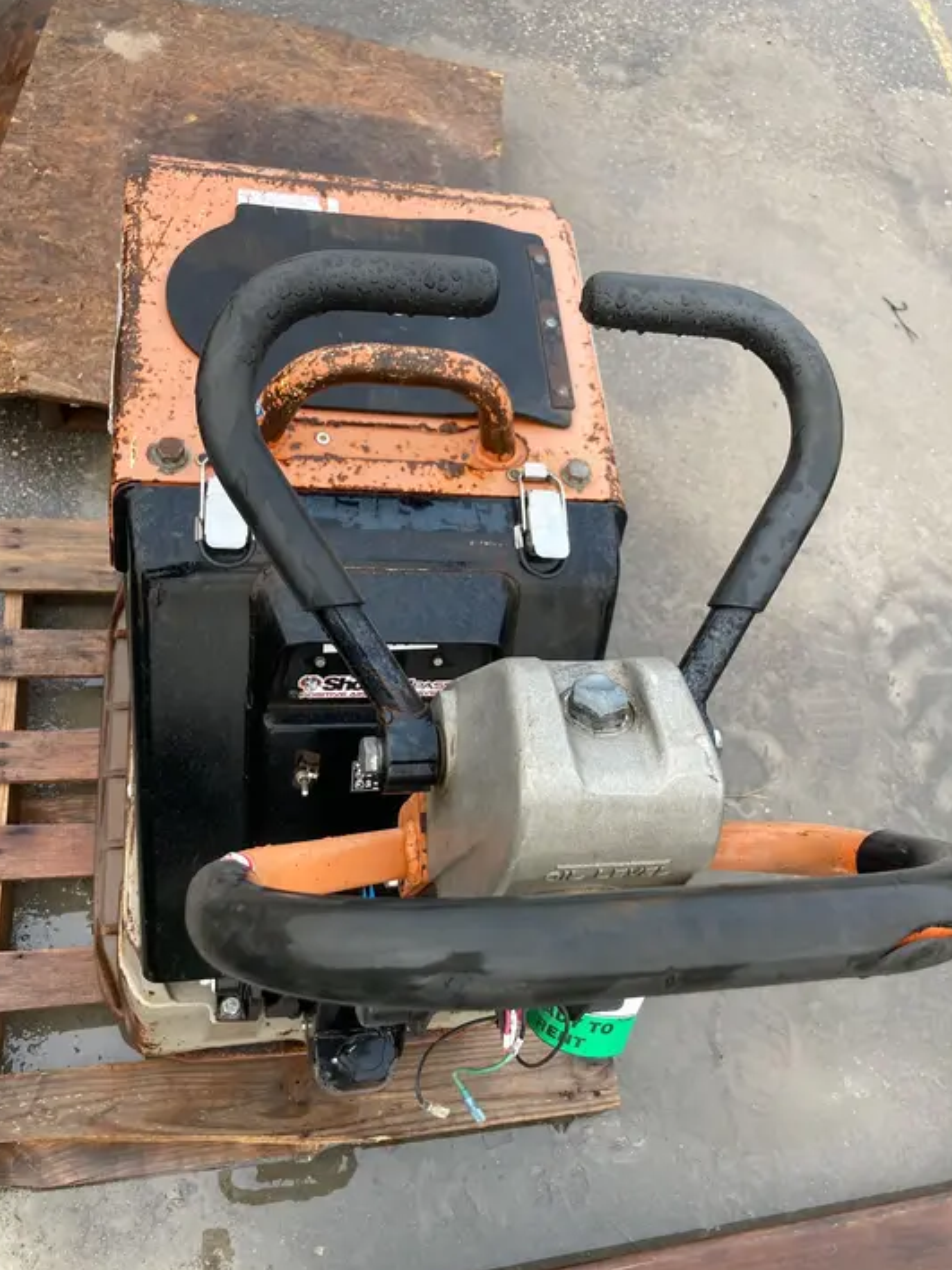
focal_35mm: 29
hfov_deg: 48.2
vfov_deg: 61.7
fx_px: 1063
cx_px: 477
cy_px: 652
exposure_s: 1/121
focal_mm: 3.99
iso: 64
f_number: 1.8
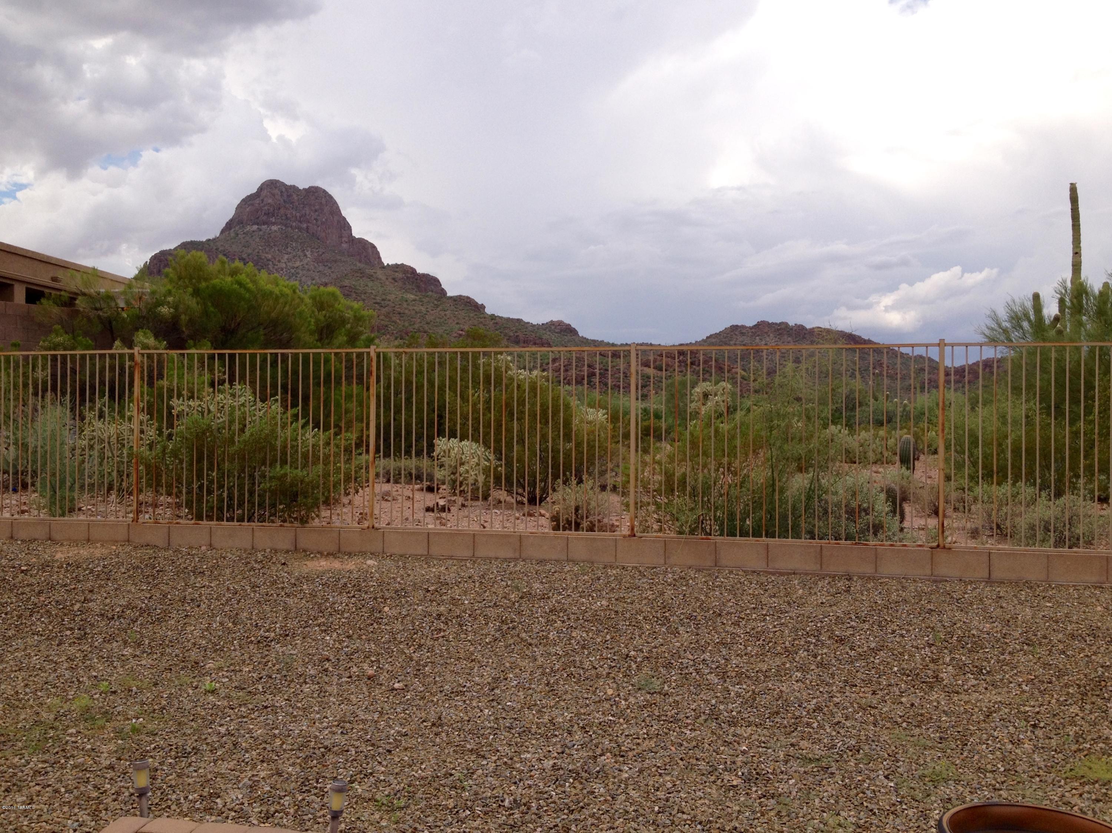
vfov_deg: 40.7
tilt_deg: +0.3
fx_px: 1124
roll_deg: -0.4
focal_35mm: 35
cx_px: 556
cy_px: 416
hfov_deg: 52.6
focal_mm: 4.28
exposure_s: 1/1416
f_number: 2.4
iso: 50
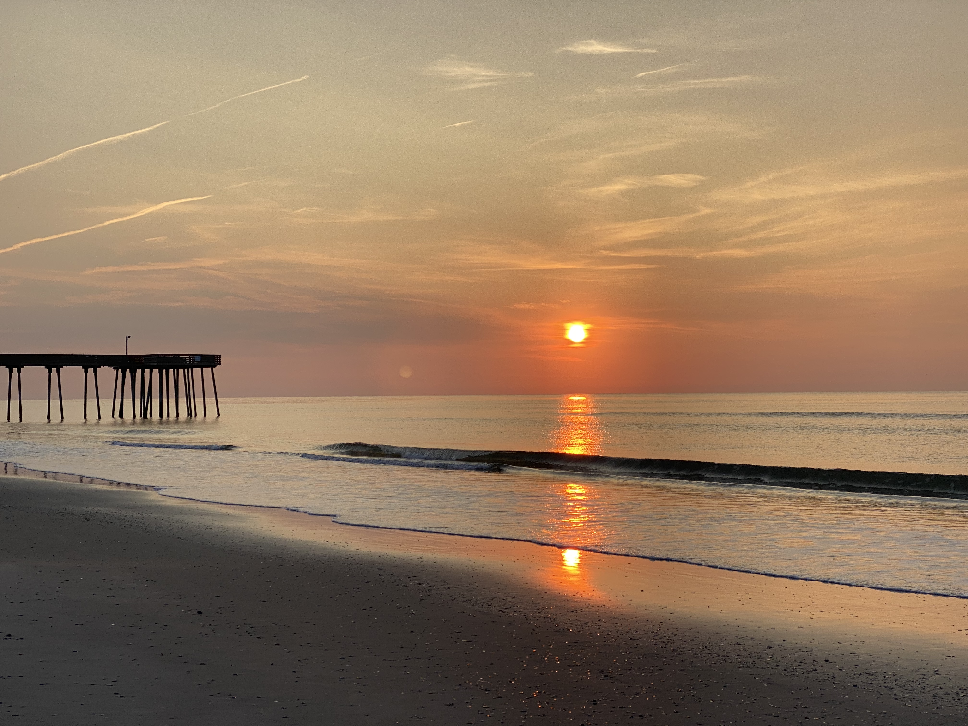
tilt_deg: +1.7
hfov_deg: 36.8
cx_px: 484
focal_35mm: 52
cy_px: 363
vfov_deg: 28.0
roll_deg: +0.5
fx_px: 1454
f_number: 2
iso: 20
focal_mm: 6
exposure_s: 1/727
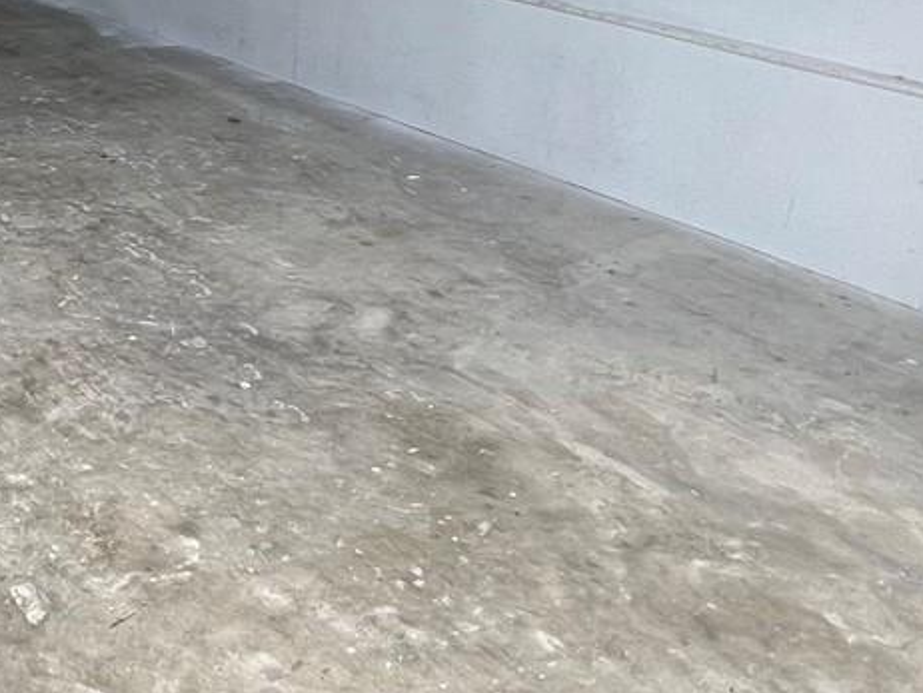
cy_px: 104
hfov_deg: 34.9
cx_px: -140
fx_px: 1201
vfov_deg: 31.1
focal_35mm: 45
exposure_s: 1/99
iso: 40
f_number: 1.8
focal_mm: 1.57
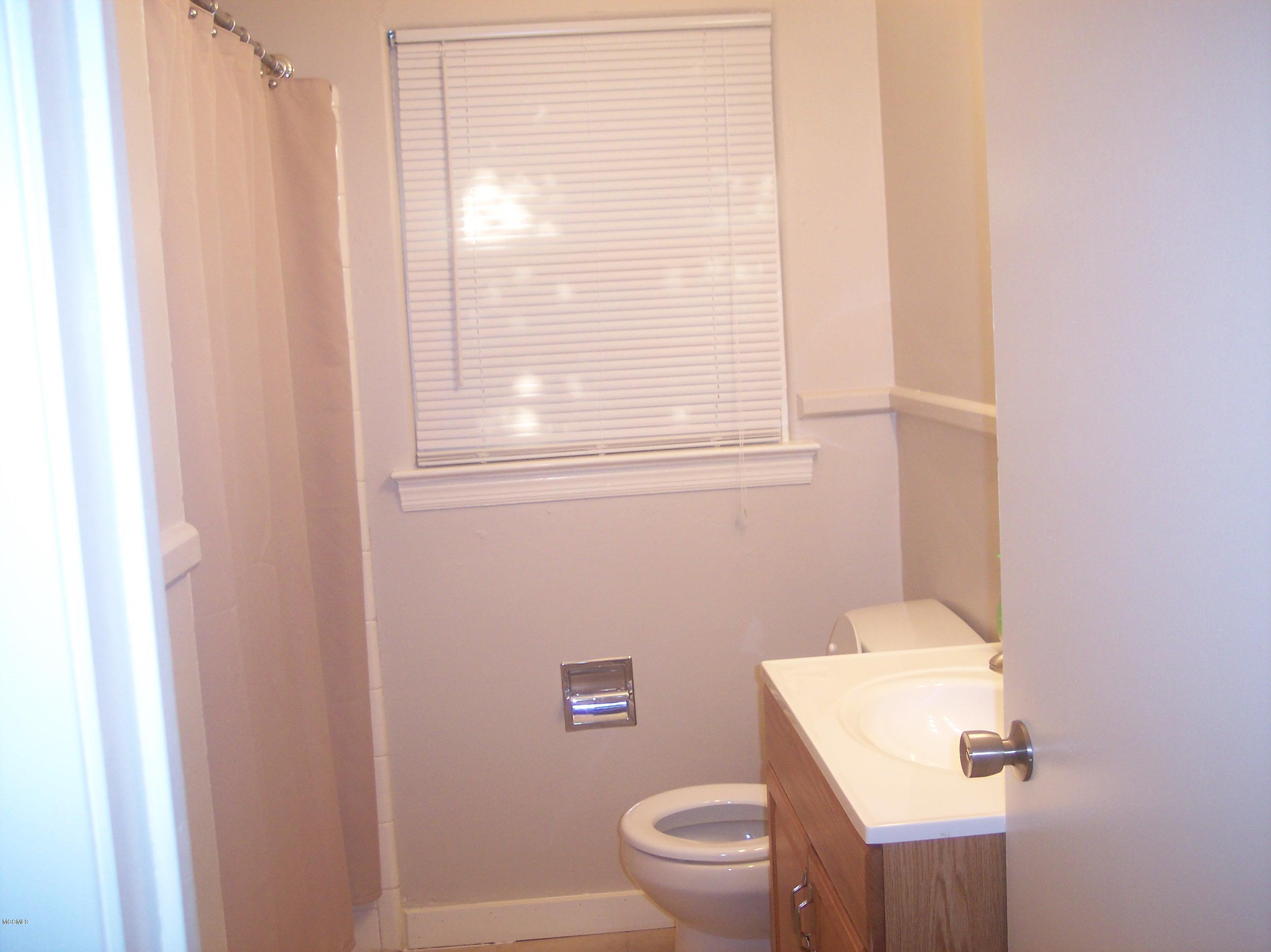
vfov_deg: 37.7
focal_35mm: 38
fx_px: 1394
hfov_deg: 49.0
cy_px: 476
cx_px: 636
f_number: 2.8
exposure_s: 1/30
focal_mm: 8
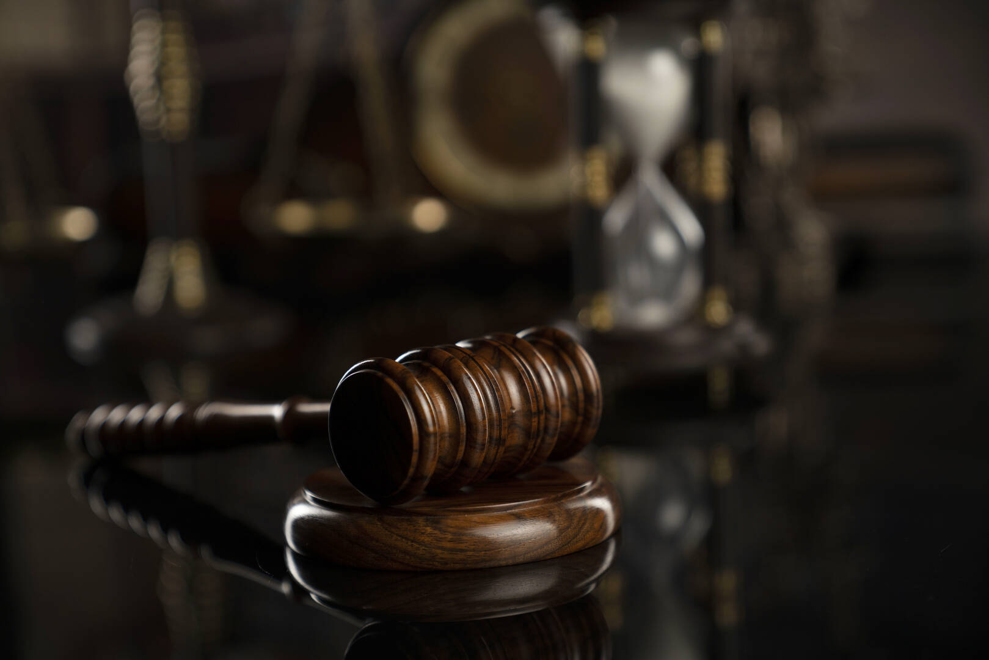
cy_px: 330
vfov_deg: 19.5
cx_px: 494
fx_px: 1923
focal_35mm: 70
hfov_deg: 28.8
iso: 400
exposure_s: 1/400
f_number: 2.8
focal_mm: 70
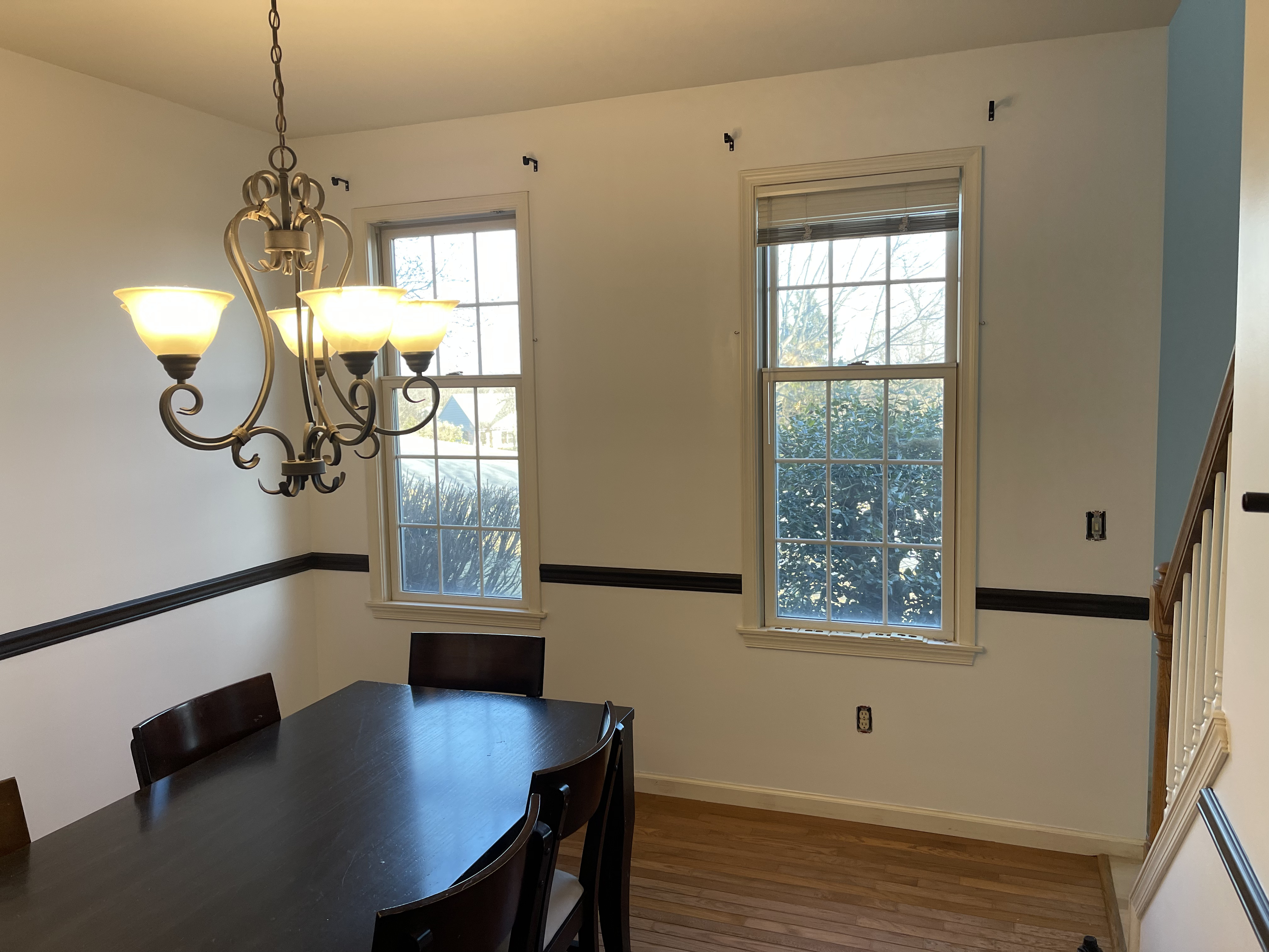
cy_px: 476
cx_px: 634
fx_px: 953
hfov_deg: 67.3
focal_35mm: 26
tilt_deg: -5.6
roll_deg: +1.1
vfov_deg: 53.1
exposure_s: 1/121
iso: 100
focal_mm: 5.1
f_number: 1.6
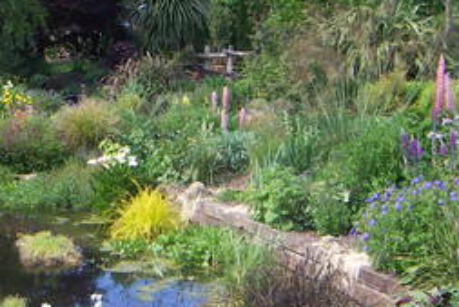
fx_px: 829
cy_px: 258
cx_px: 94
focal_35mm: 65
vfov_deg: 20.6
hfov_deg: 30.2
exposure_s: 1/250
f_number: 2.8
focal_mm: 4.7
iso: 50
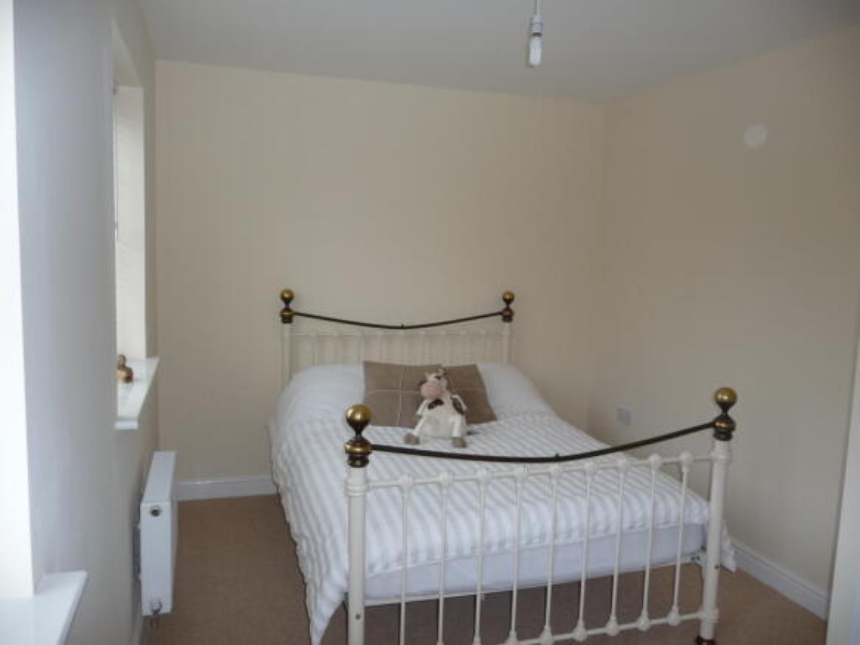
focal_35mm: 28
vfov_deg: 49.7
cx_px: 430
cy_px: 322
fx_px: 695
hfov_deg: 63.5
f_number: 3.3
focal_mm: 4.7
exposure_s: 1/30
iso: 100
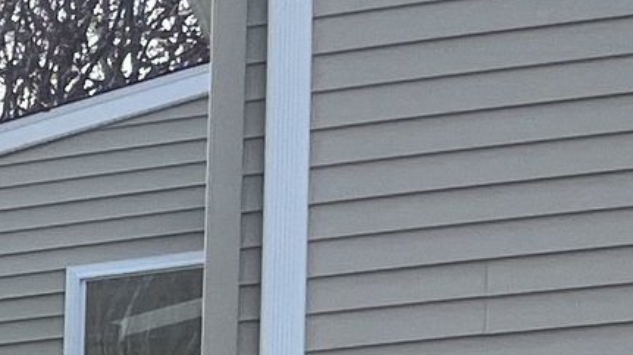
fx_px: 3389
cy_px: 1292
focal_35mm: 202
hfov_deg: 8.6
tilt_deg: -5.4
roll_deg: +1.4
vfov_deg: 5.4
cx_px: -1364
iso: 50
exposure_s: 1/1458
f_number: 1.6
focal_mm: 5.1
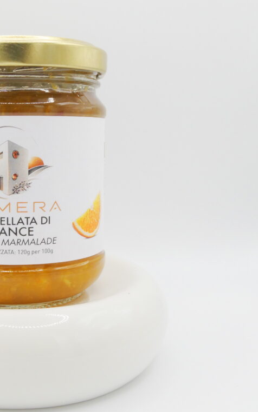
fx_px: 529
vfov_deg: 42.7
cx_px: 9
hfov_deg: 26.2
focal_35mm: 47
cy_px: 206
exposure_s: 1/100
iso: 80
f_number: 5
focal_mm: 5.8
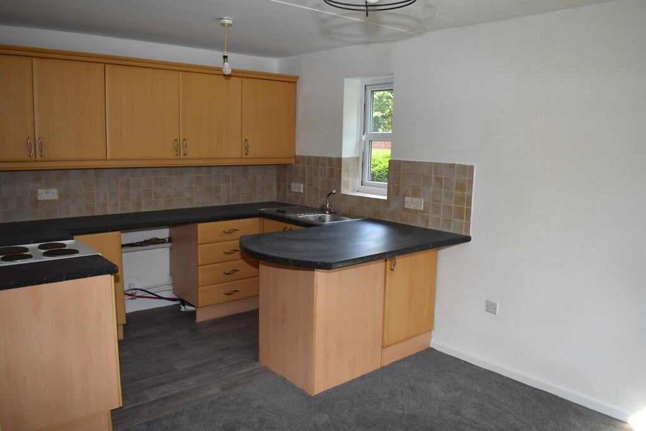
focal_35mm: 27
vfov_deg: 47.9
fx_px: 485
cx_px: 323
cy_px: 216
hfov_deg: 67.4
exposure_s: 1/160
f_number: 4.5
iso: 800
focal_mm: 18
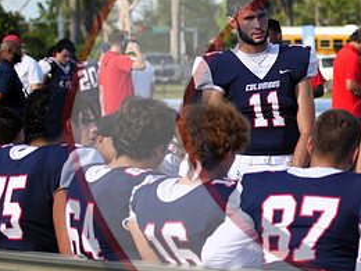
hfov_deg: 6.2
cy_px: 120
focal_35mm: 317
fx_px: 3306
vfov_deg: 4.7
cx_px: 389
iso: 200
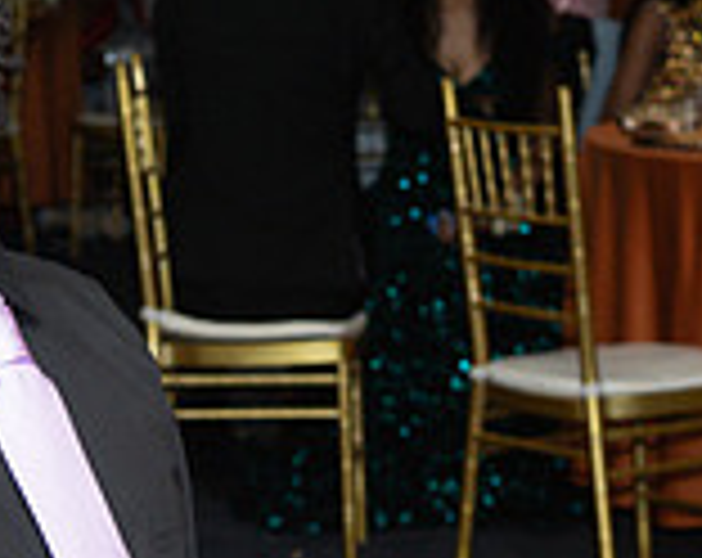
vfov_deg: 8.0
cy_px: 384
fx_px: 4000
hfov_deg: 10.0
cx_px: 119
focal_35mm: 193
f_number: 4
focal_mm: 38
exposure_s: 1/125
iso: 500
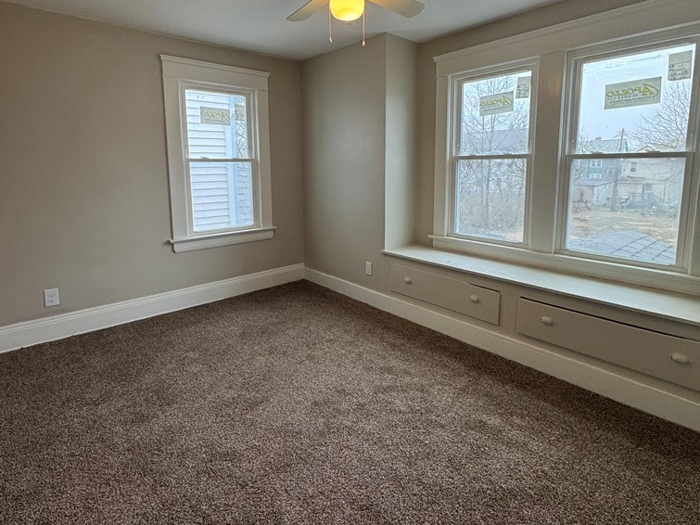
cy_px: 212
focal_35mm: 19
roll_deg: +0.2
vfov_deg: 68.1
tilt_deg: -6.3
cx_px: 350
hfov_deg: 84.7
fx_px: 384
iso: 125
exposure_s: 1/99
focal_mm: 2.22
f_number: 2.2
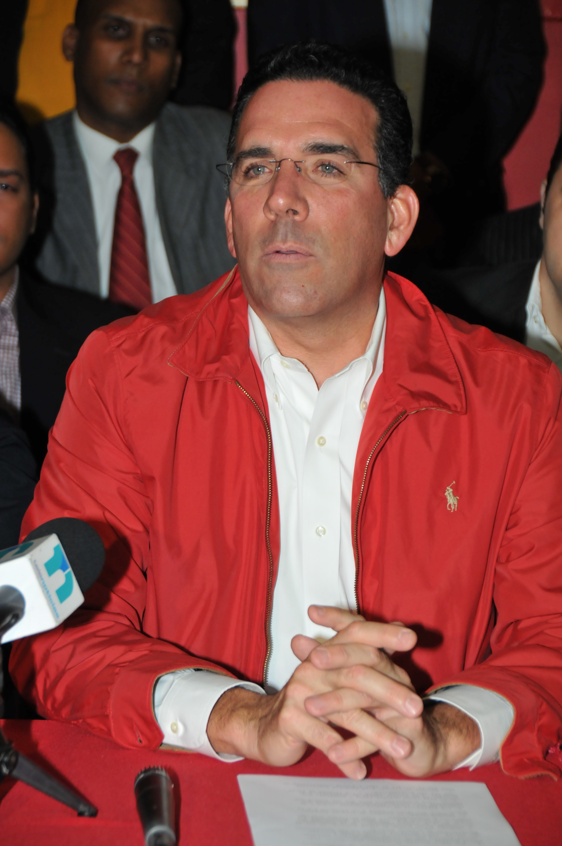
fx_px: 2817
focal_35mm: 120
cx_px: 281
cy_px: 423
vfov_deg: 17.1
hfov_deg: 11.4
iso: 800
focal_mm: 80
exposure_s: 1/80
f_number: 5
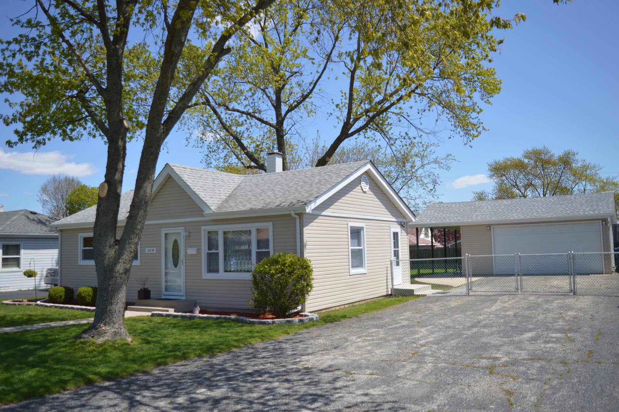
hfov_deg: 62.0
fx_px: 515
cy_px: 206
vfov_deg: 43.5
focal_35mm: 30
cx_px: 310
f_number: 3.8
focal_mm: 20
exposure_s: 1/1000
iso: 100
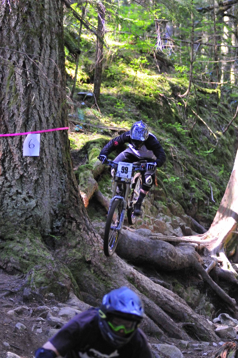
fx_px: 1193
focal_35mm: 120
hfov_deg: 11.4
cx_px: 119
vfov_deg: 17.1
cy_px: 179
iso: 3200
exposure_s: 1/250
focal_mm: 80
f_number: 2.8
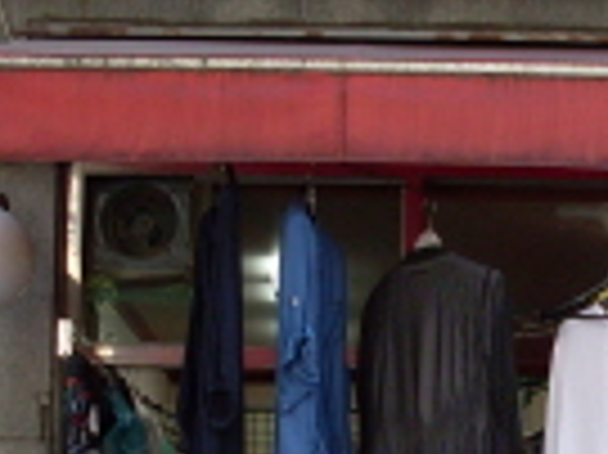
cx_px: 757
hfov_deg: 13.6
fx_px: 2474
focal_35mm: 141
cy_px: 510
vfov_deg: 10.4
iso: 80
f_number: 2.8
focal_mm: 6.3
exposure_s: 1/180
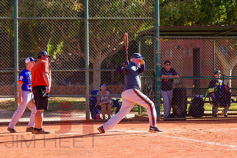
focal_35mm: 190
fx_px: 1254
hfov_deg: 10.8
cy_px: 71
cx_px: 150
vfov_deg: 7.2
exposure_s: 1/2500
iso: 400
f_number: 5
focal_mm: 135
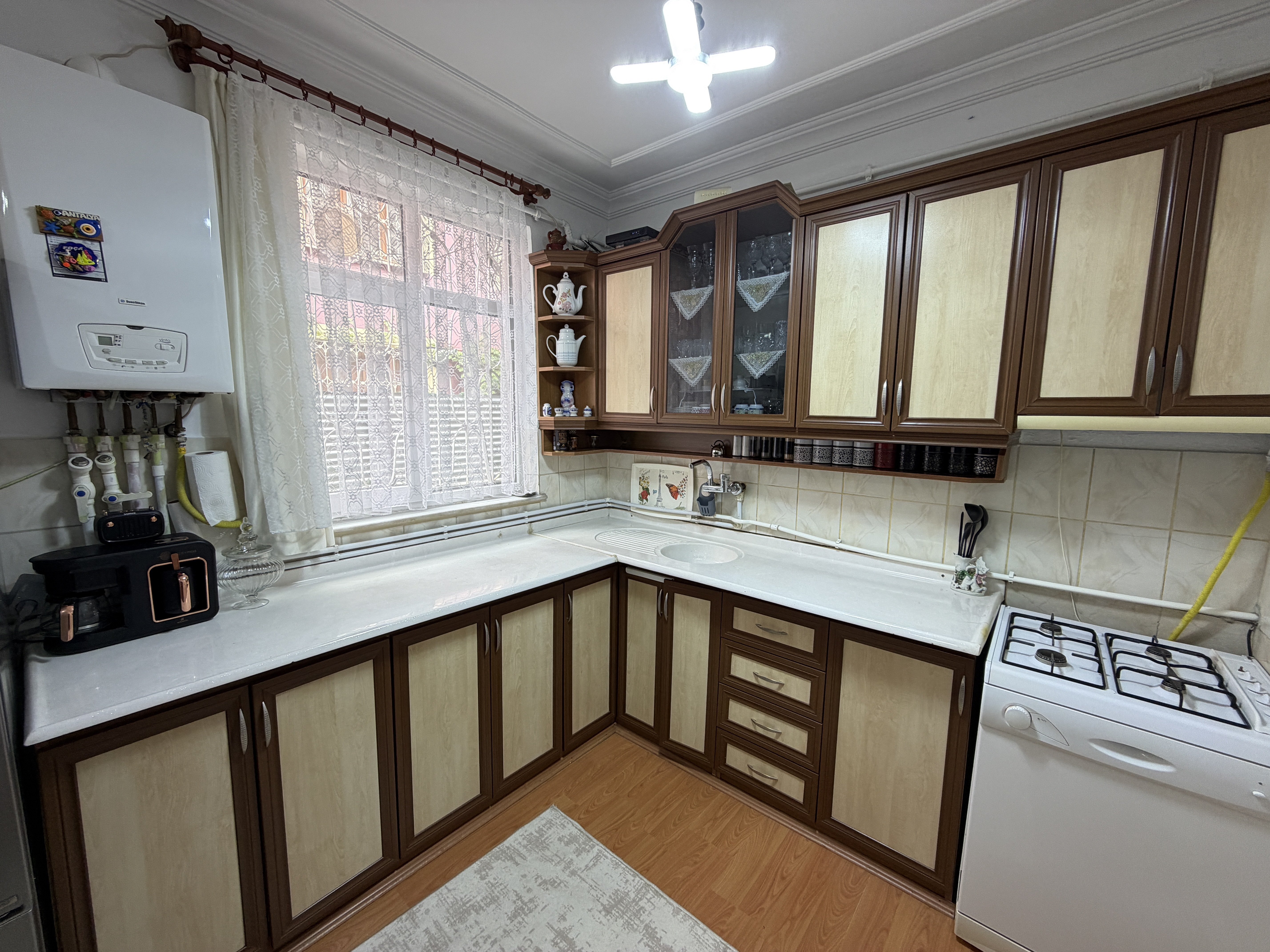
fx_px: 514
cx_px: 635
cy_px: 476
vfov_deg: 85.7
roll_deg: +0.1
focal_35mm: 14
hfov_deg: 102.1
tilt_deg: -7.9
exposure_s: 1/100
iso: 100
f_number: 2.2
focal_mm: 2.22
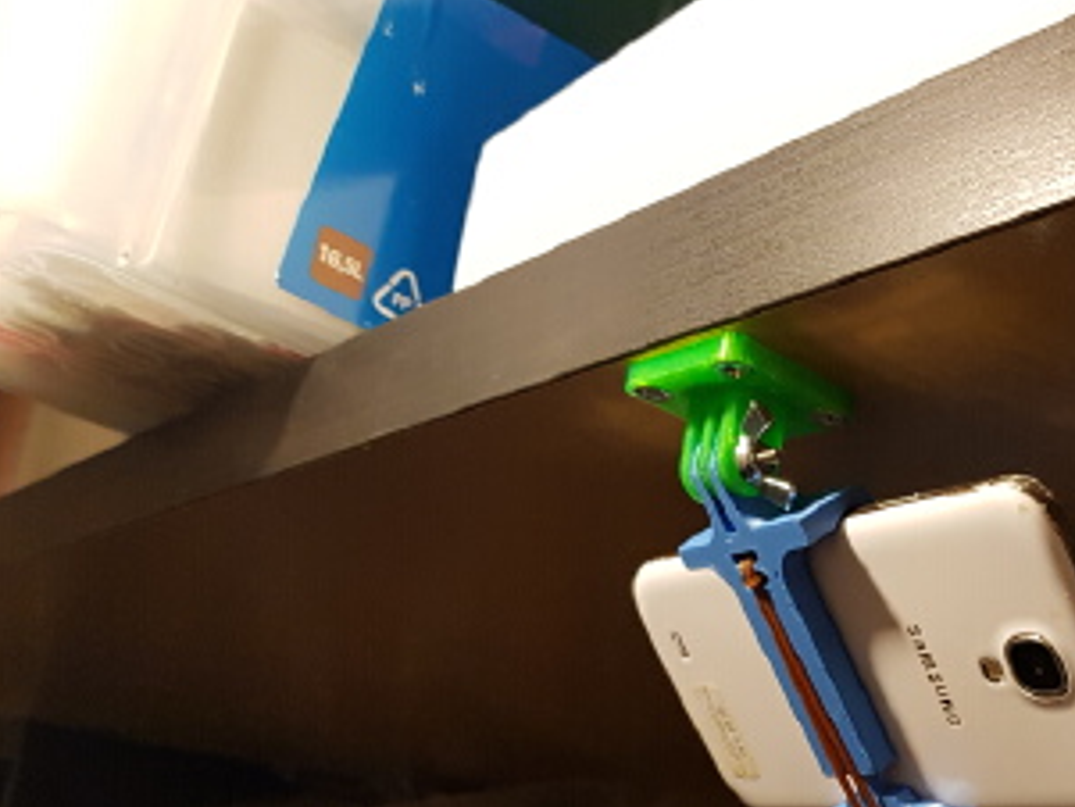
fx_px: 1429
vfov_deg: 30.5
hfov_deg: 39.0
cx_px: 912
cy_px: 686
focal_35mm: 46
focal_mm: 4.2
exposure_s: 1/33
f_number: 1.7
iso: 200
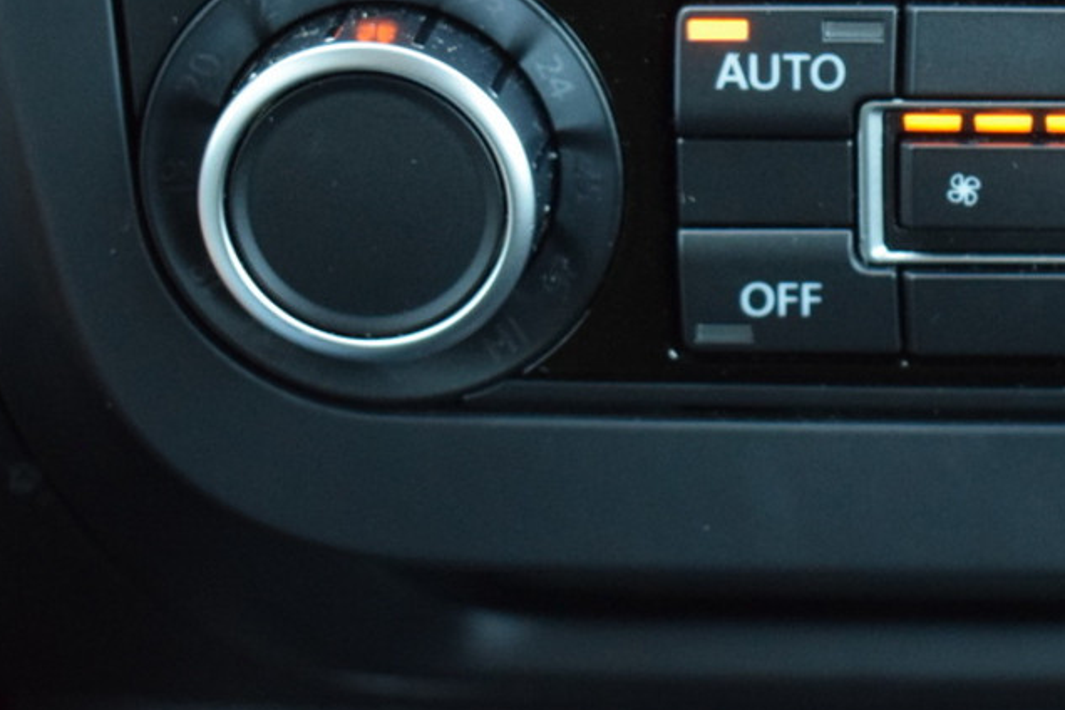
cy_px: 14
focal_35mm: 132
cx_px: 1134
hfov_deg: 15.2
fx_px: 3905
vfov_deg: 10.3
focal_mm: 40
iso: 2500
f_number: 4.8
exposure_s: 1/60
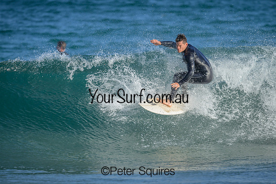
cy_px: 84
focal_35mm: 902
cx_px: 155
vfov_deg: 1.5
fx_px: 6918
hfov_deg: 2.3
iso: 360
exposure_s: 1/2000
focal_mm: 800
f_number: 6.3
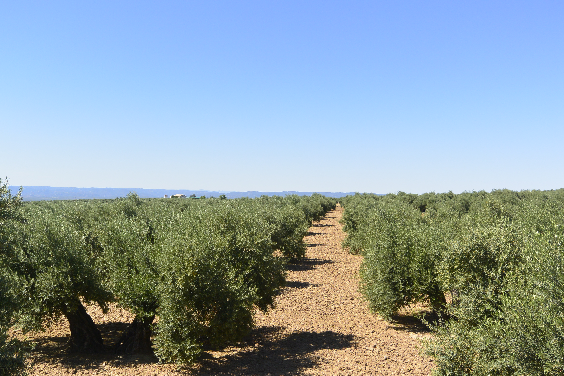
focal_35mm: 35
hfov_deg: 54.4
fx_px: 548
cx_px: 282
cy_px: 188
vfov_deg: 37.9
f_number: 5.6
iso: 160
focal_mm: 13
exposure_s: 1/500
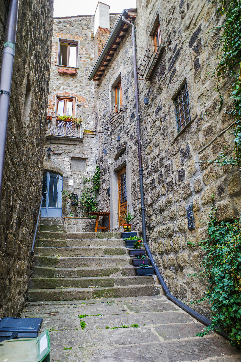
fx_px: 281
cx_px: 120
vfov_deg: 65.5
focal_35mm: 28
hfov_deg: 46.4
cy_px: 181
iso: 100
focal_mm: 18.3
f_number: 7.1
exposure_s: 1/6
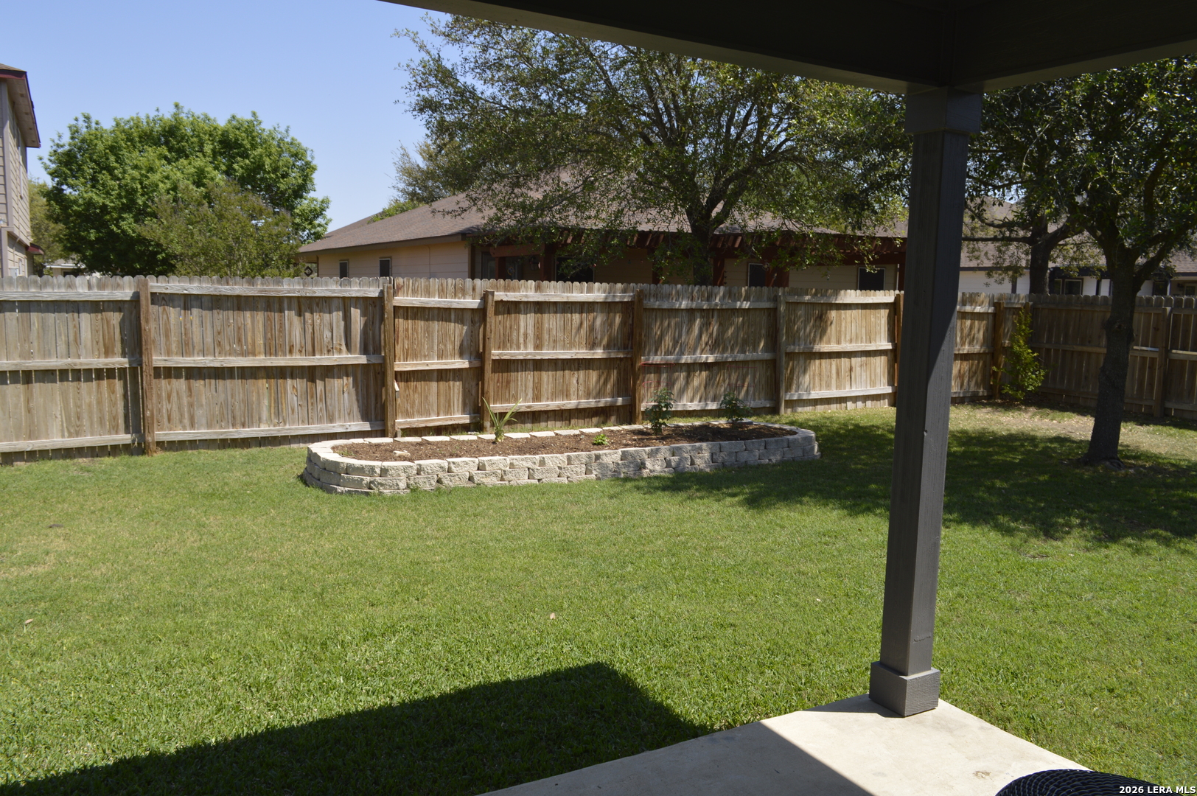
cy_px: 398
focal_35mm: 27
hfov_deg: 67.4
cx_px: 598
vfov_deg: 47.9
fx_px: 897
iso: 100
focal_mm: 18
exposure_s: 1/200
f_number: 7.1
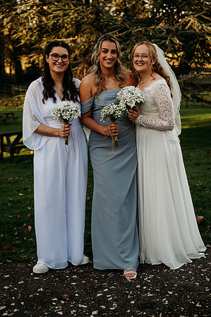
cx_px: 106
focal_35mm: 60
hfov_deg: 22.6
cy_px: 158
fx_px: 529
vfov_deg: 33.4
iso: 100
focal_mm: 60
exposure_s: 1/320
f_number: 4
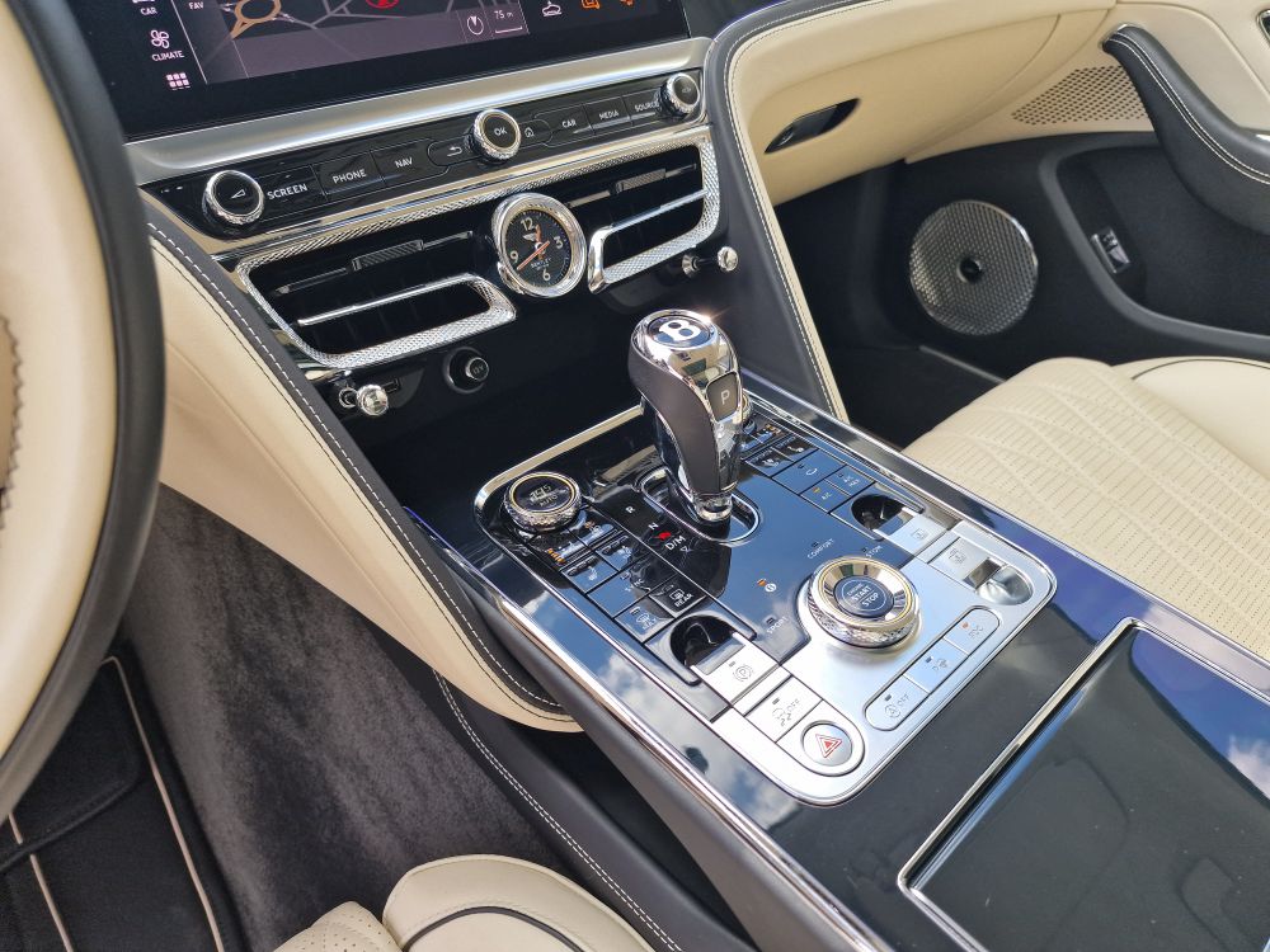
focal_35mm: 23
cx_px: 635
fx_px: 844
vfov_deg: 58.9
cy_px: 476
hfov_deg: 73.9
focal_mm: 6.4
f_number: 1.8
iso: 50
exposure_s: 1/180
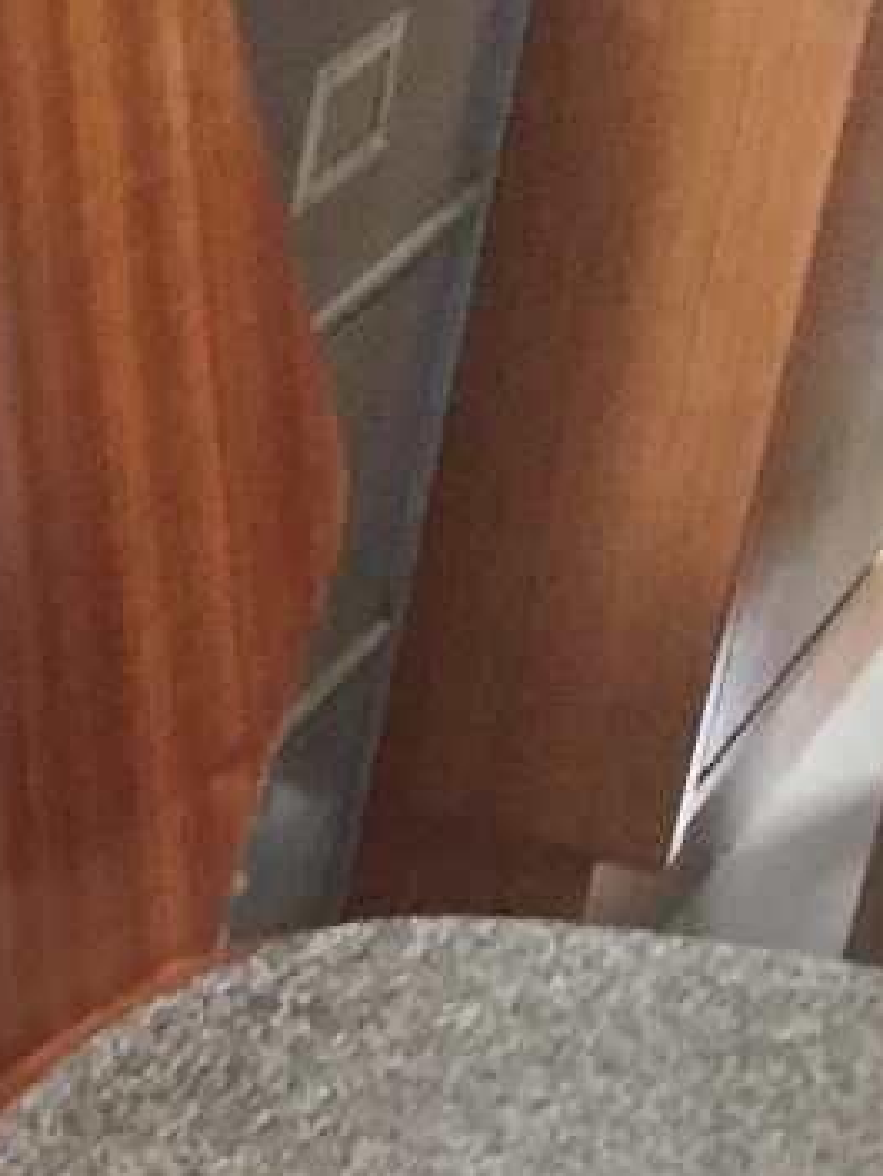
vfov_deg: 12.6
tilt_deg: -42.4
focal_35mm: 134
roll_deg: -1.7
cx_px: -823
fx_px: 4555
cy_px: 2495
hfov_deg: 10.3
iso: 250
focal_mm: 4.15
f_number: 2.2
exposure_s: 1/17
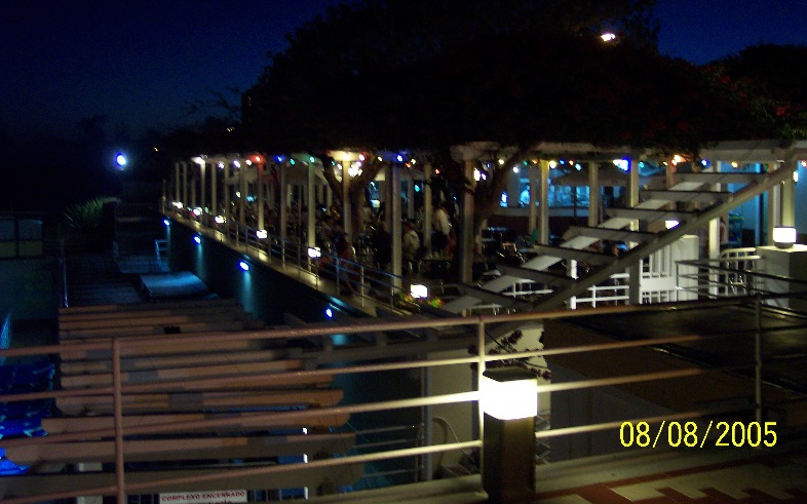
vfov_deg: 31.2
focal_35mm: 41
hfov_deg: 48.2
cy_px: 203
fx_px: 902
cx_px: 409
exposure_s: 1/8
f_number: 2.8
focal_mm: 8
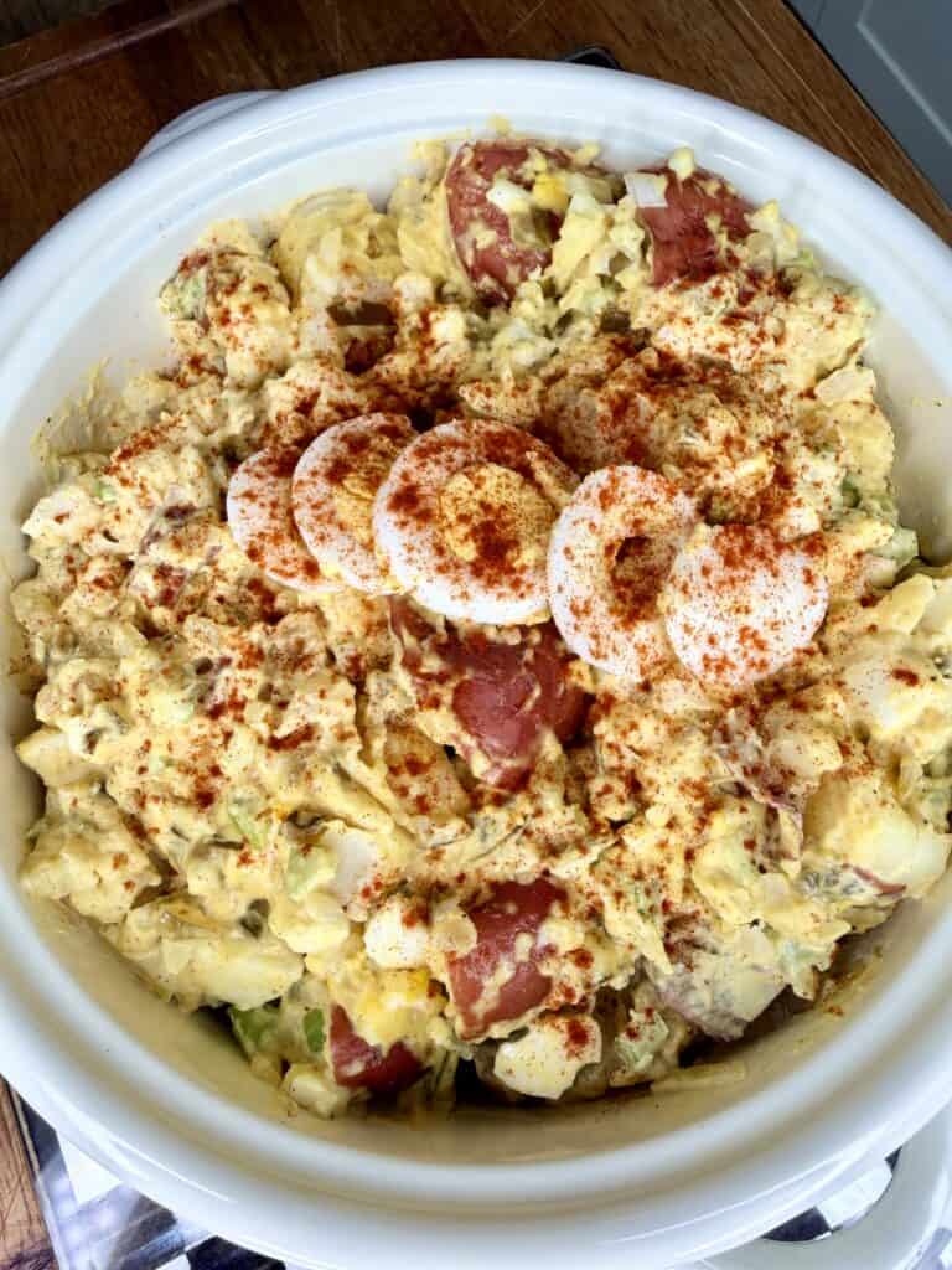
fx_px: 880
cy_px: 635
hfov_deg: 56.8
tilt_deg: -71.9
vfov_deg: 71.6
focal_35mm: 24
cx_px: 476
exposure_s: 1/120
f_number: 2.2
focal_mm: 2.22
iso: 25
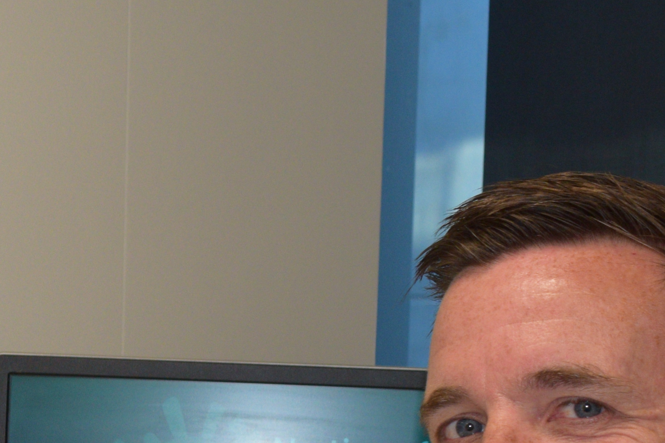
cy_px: 693
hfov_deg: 18.2
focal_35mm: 110
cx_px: 40
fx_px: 2032
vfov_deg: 11.8
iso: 800
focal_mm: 22
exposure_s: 1/125
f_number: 5.6
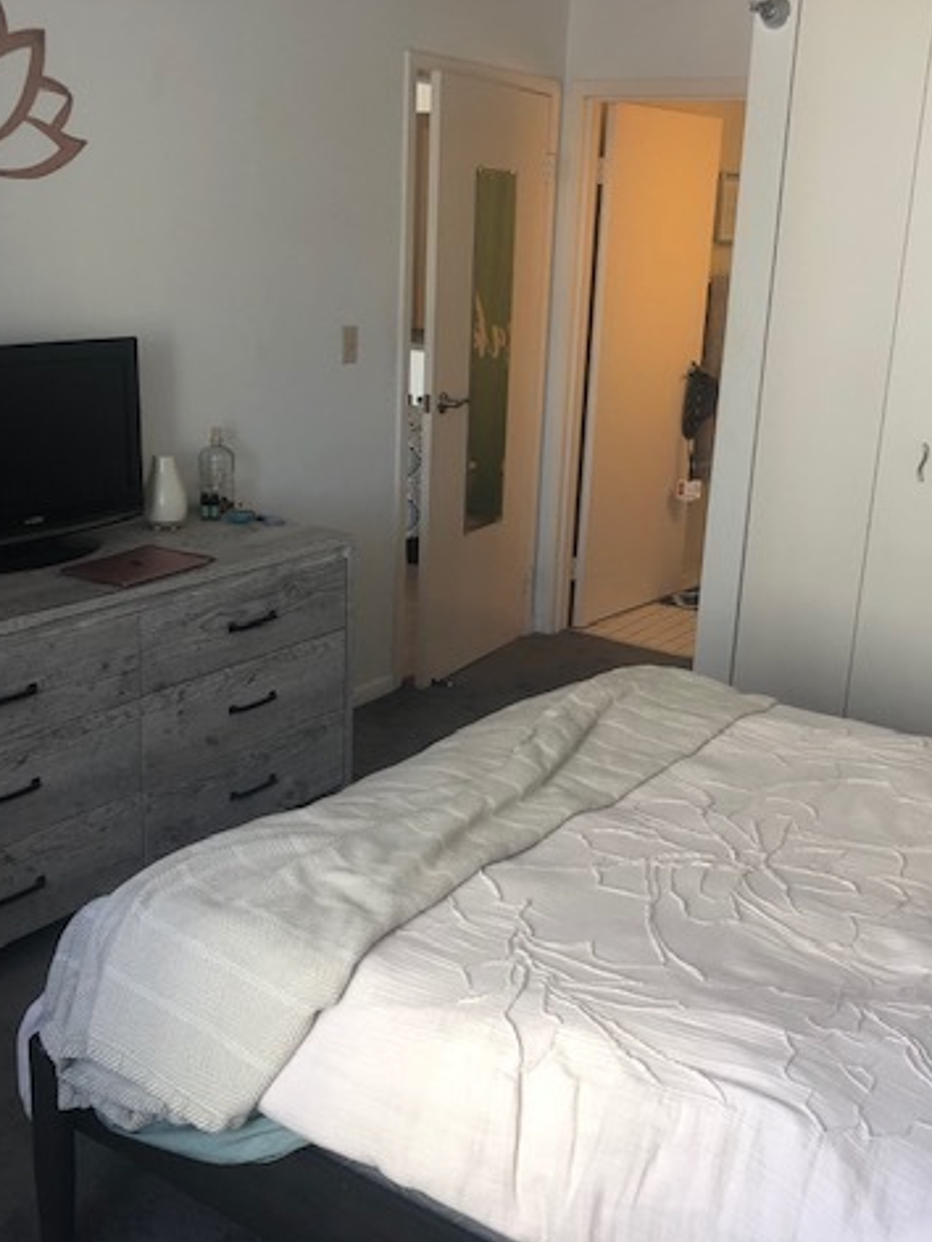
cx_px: 471
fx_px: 1364
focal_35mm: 38
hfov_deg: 37.7
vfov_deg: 49.0
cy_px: 624
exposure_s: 1/30
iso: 20
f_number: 1.8
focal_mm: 4
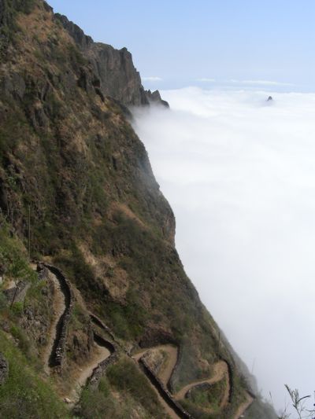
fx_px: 461
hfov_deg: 37.7
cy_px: 210
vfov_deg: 49.0
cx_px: 158
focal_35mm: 38
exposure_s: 1/557
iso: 50
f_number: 5.6
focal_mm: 6.3
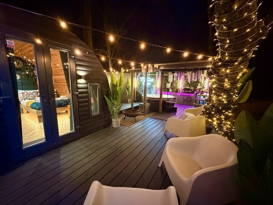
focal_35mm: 14
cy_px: 102
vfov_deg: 85.7
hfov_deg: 102.1
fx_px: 110
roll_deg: -1.8
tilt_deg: -9.6
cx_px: 136
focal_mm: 2.22
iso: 1250
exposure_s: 1/33
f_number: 2.2
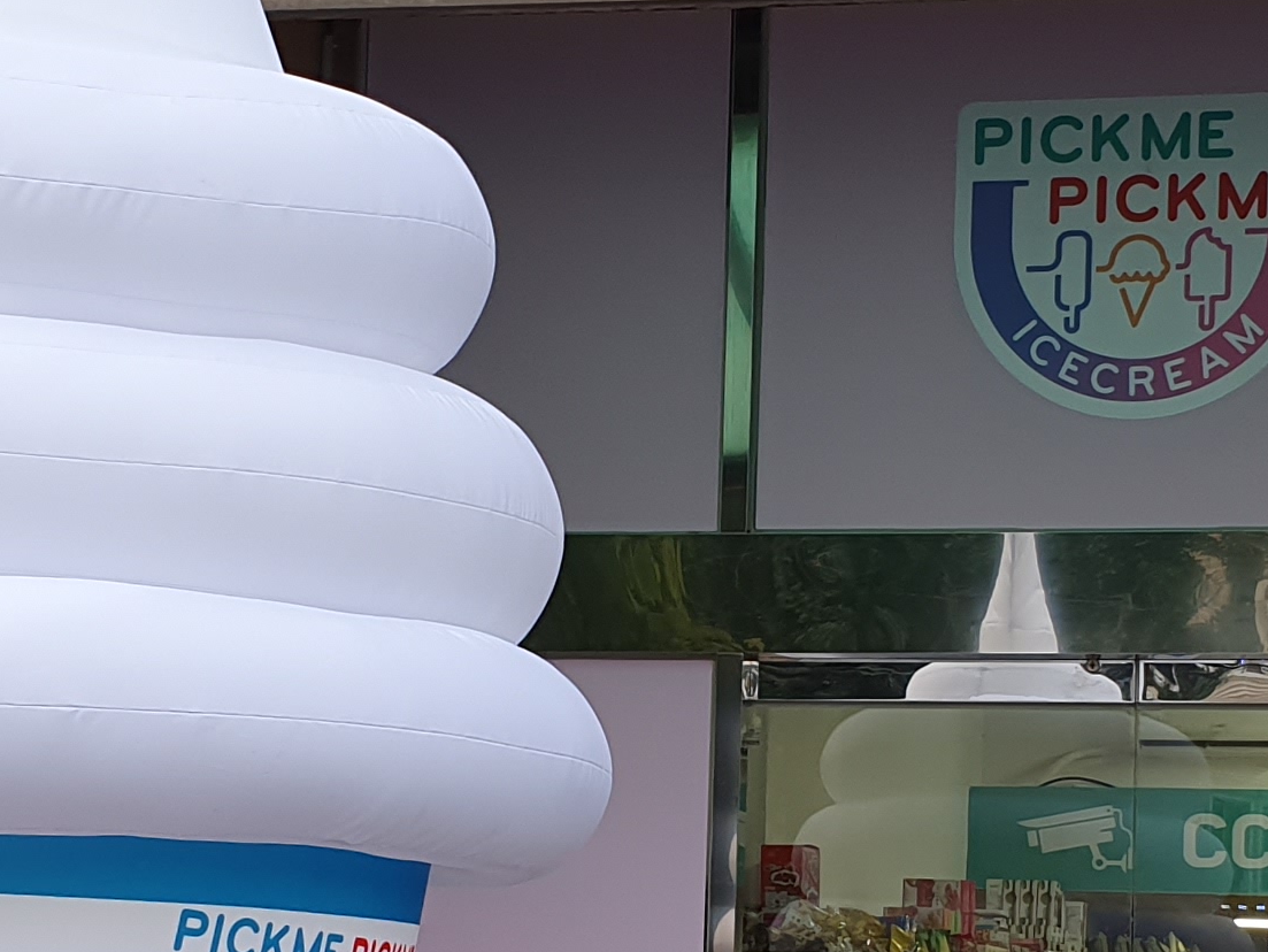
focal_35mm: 95
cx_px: 915
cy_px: 714
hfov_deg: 20.5
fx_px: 3481
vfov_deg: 15.5
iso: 64
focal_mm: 4.32
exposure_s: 1/120
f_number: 2.4
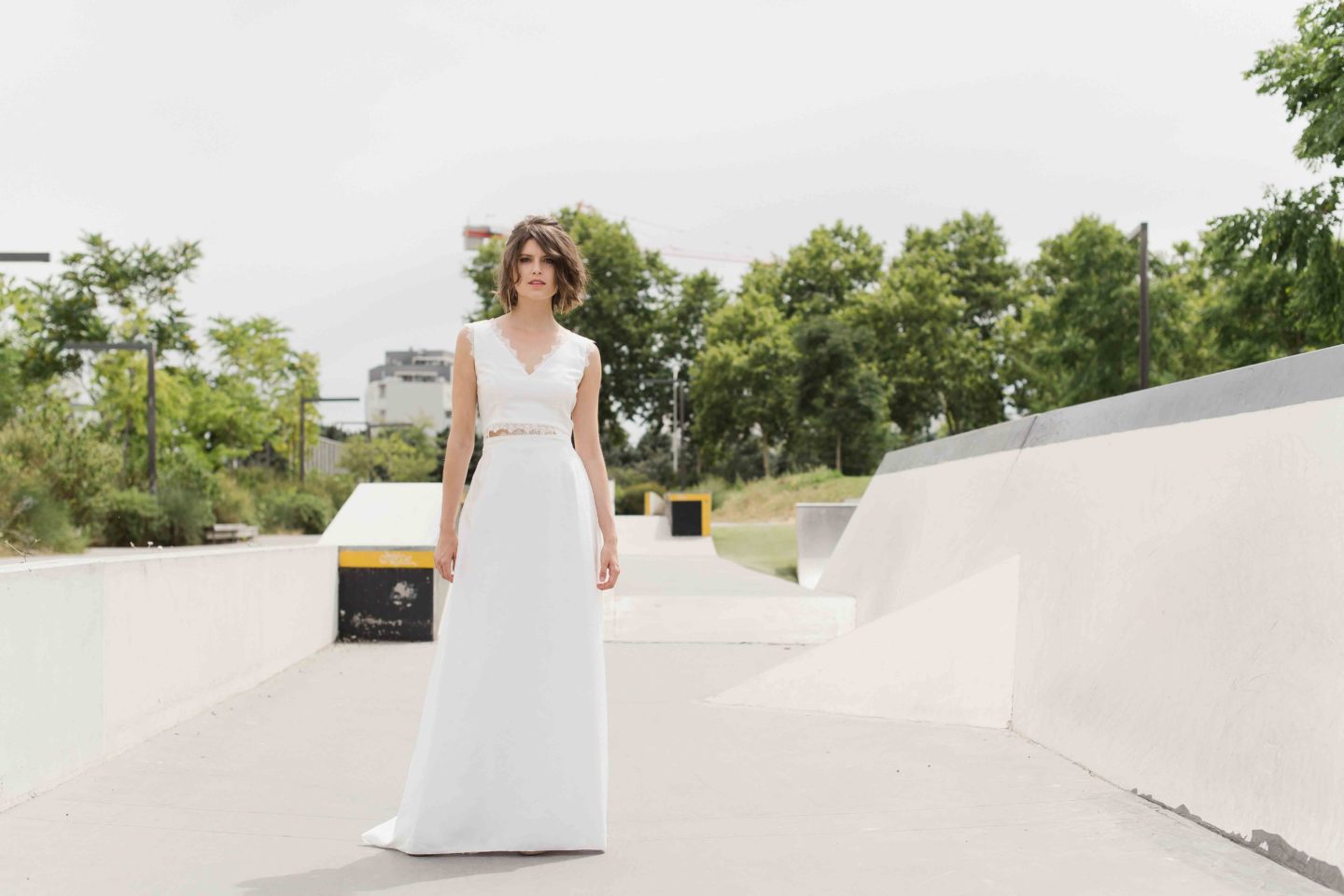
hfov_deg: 39.6
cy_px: 448
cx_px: 672
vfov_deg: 27.0
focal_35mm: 50
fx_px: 1867
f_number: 3.5
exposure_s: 1/1250
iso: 80
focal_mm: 50
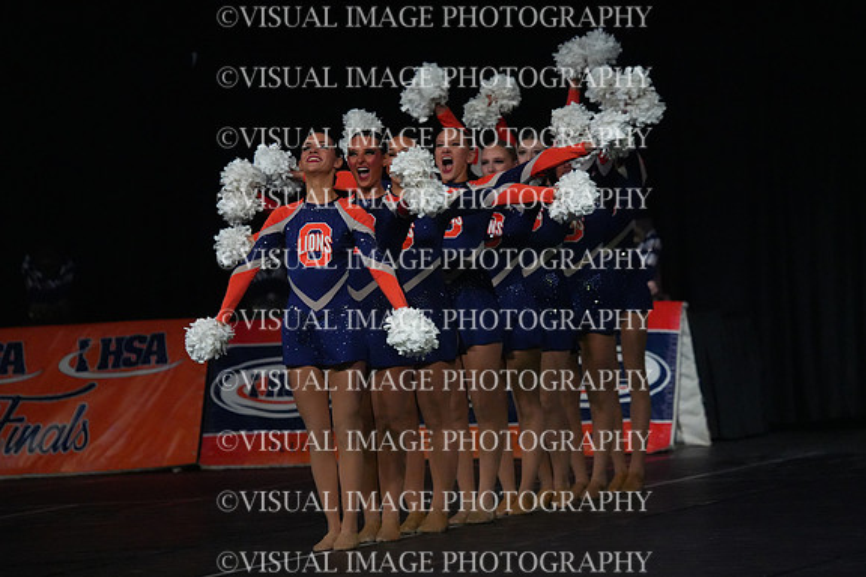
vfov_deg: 5.5
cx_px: 435
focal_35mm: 252
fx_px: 6062
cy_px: 289
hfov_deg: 8.2
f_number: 5
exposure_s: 1/1000
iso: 12800
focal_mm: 250
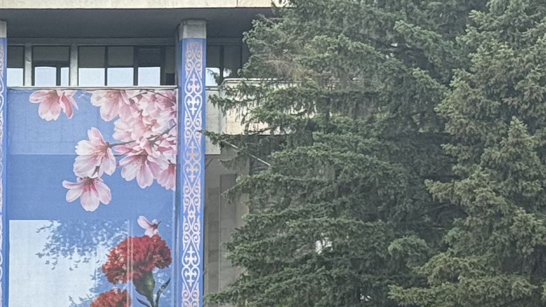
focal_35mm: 168
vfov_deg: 7.0
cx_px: -122
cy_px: 615
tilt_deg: -1.2
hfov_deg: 12.5
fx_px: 2432
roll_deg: -0.7
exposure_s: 1/1203
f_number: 1.78
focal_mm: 6.76
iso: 64
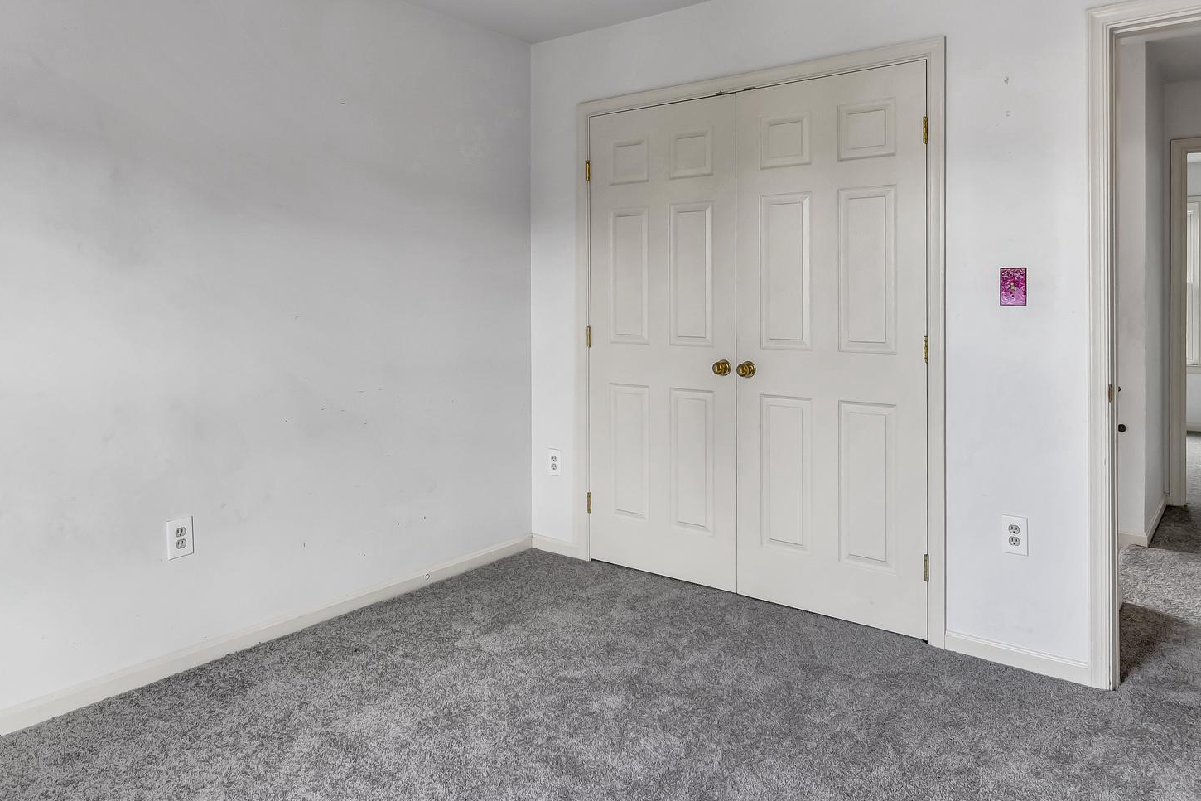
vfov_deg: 52.4
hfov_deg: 73.7
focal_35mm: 24
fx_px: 801
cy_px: 286
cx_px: 617
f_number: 8
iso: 640
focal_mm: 17
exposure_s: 1/40
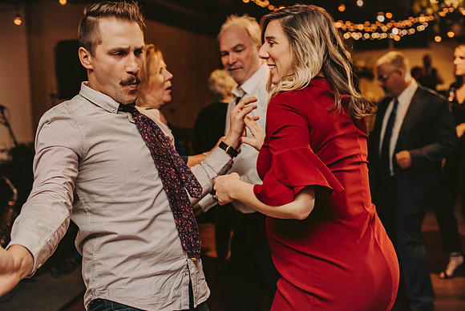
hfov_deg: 39.6
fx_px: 646
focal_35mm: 50
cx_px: 232
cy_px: 156
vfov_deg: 27.0
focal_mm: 50
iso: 2000
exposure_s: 1/200
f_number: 3.2
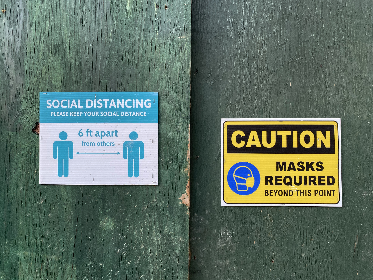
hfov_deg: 67.3
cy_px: 140
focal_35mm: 26
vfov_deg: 53.1
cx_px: 186
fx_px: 280
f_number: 1.8
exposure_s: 1/64
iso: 125
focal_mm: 4.25
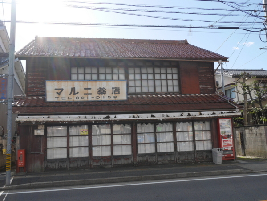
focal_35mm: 32
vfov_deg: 44.2
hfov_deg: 56.8
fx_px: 247
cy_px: 100
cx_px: 134
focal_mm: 16
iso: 200
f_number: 7.1
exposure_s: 1/320
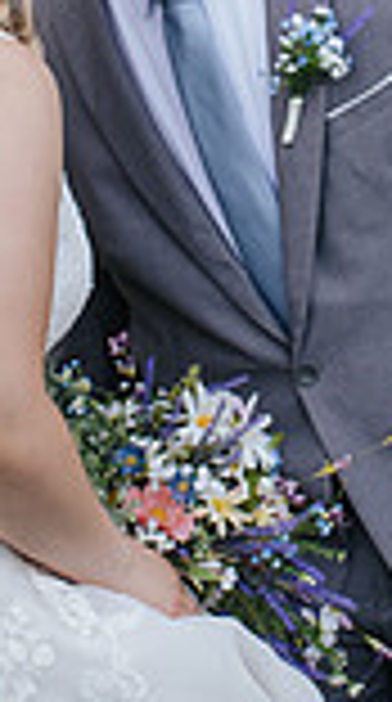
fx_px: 2957
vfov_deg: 13.4
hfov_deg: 7.6
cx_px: 279
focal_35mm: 159
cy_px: -9
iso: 100
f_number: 3.2
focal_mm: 35
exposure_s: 1/320
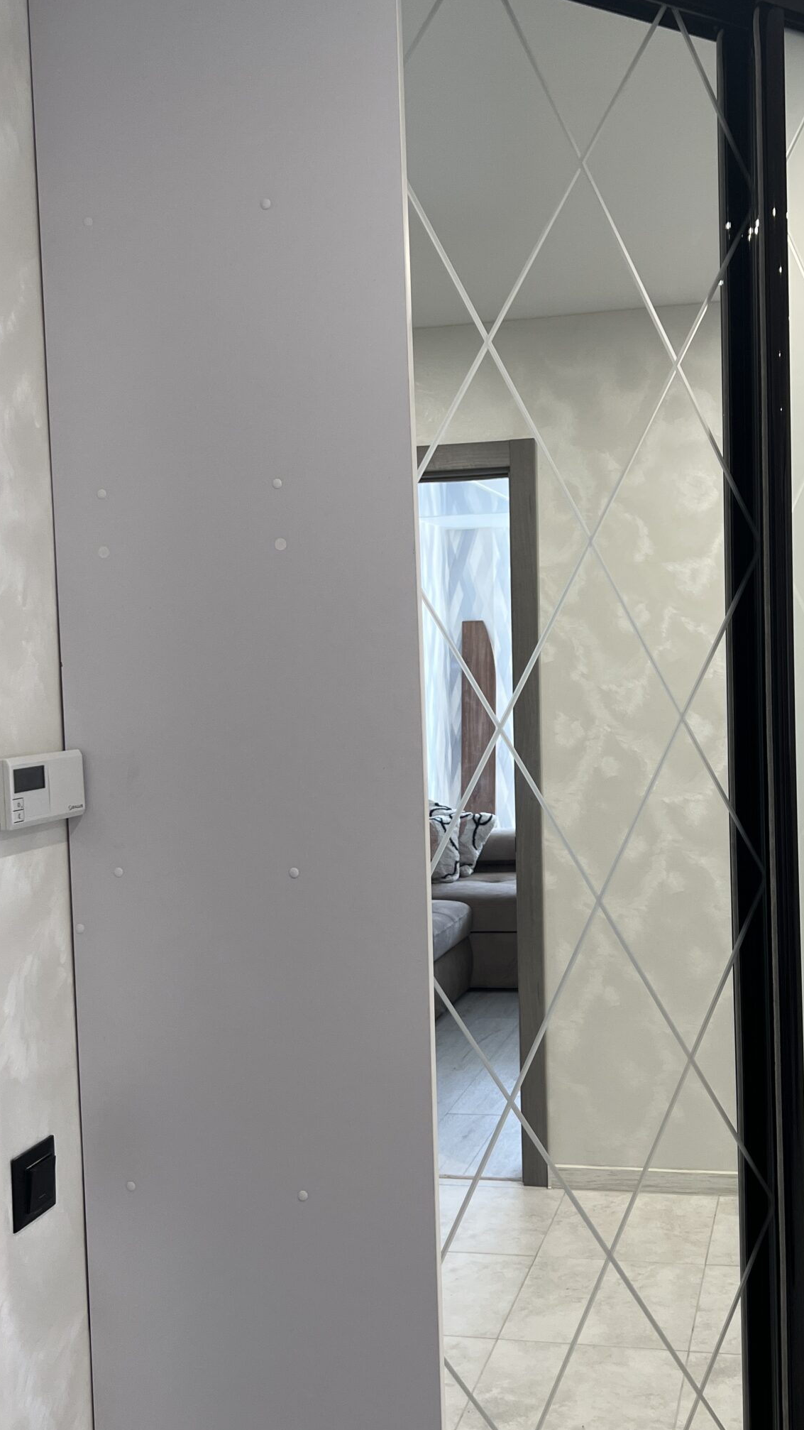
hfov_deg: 32.5
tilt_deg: -4.0
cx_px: 547
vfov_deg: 55.3
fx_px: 1364
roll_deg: +1.1
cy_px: 736
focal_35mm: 36
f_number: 1.5
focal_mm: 5.7
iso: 125
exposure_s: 1/100
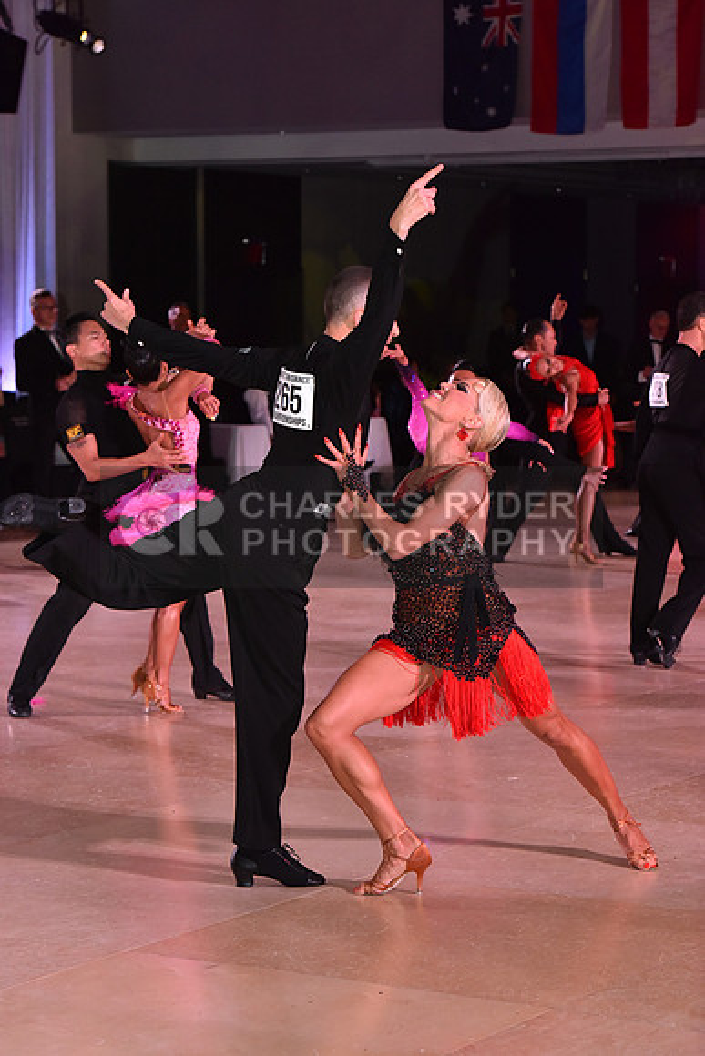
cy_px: 528
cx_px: 352
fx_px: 2994
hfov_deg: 13.4
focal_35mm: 102
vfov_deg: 20.0
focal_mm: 102
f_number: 6.3
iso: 2500
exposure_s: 1/320
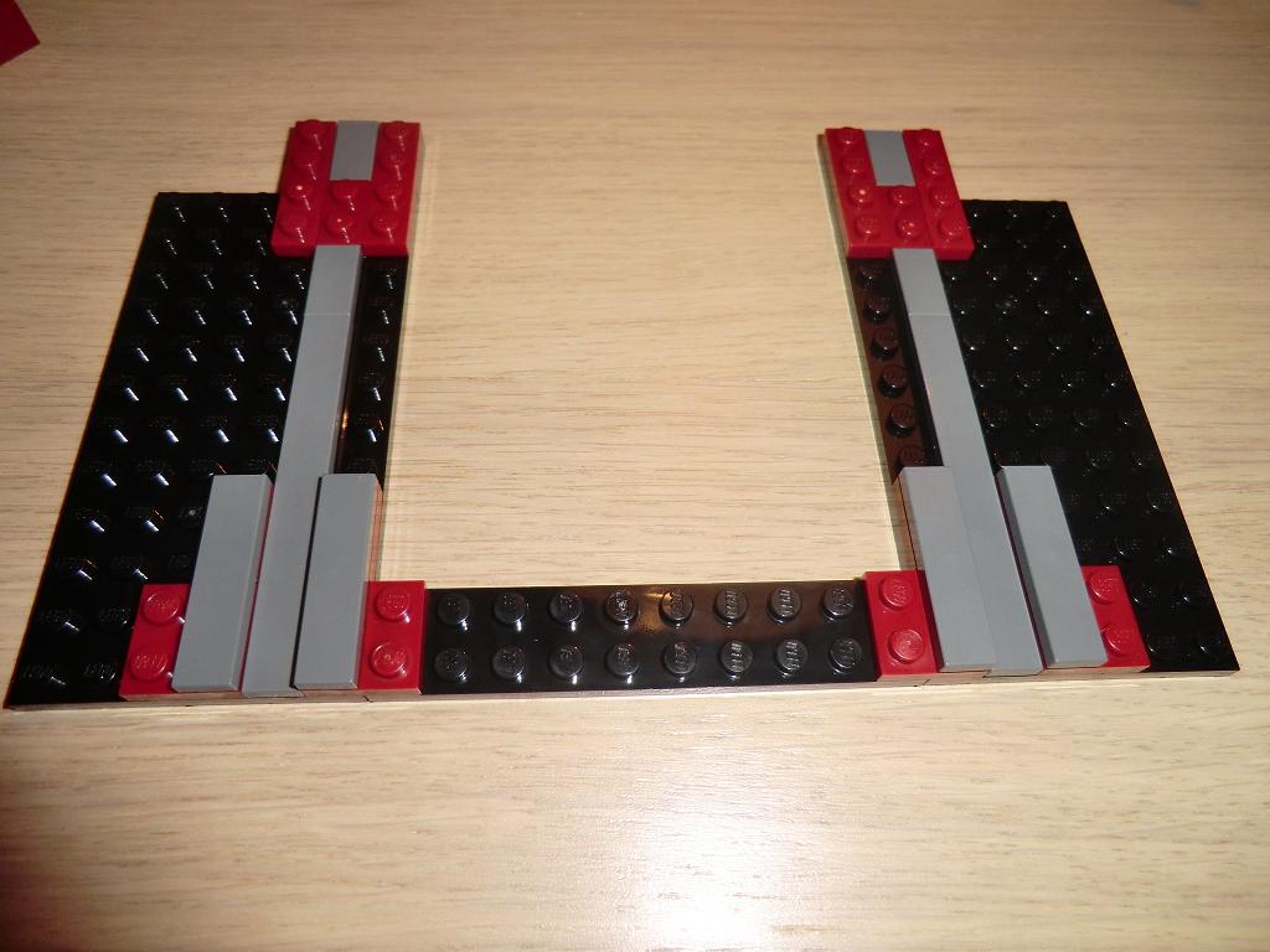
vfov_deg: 56.8
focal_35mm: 24
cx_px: 635
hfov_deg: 71.6
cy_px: 476
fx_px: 881
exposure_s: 1/60
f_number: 3.2
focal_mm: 4.3
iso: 160
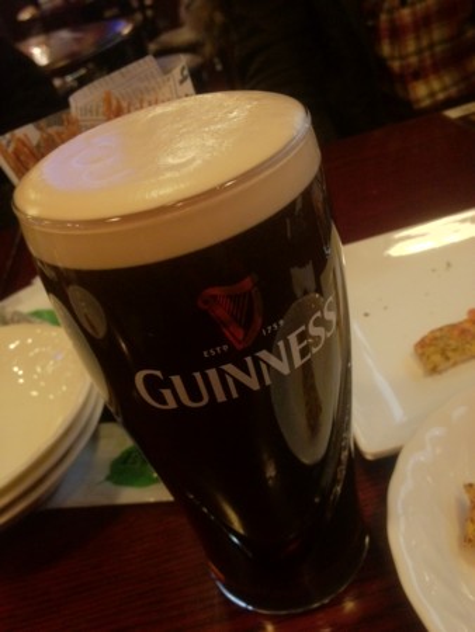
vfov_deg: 52.6
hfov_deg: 40.7
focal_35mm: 35
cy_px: 316
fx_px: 640
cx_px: 238
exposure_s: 1/15
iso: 500
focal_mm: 4.28
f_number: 2.4
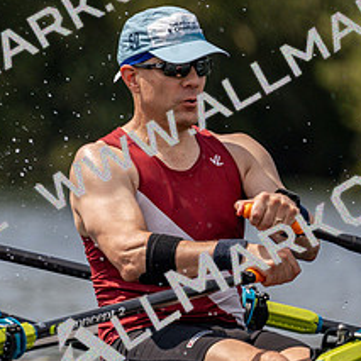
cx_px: -88
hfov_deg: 1.3
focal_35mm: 1388
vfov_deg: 1.3
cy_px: 238
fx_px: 16377
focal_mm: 600
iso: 250
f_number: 6.3
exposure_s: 1/1600
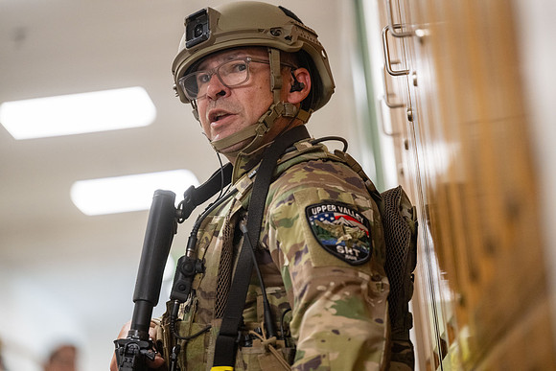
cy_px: 186
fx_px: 2703
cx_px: 278
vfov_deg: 7.9
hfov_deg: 11.7
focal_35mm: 175
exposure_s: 1/500
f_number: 2.8
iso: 2000
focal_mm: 175
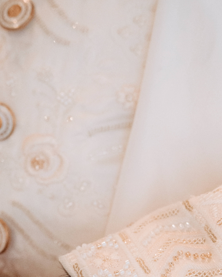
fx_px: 764
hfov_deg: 16.2
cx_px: -3
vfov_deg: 19.6
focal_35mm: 93
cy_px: 318
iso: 6400
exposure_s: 1/320
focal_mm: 35
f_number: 4.5
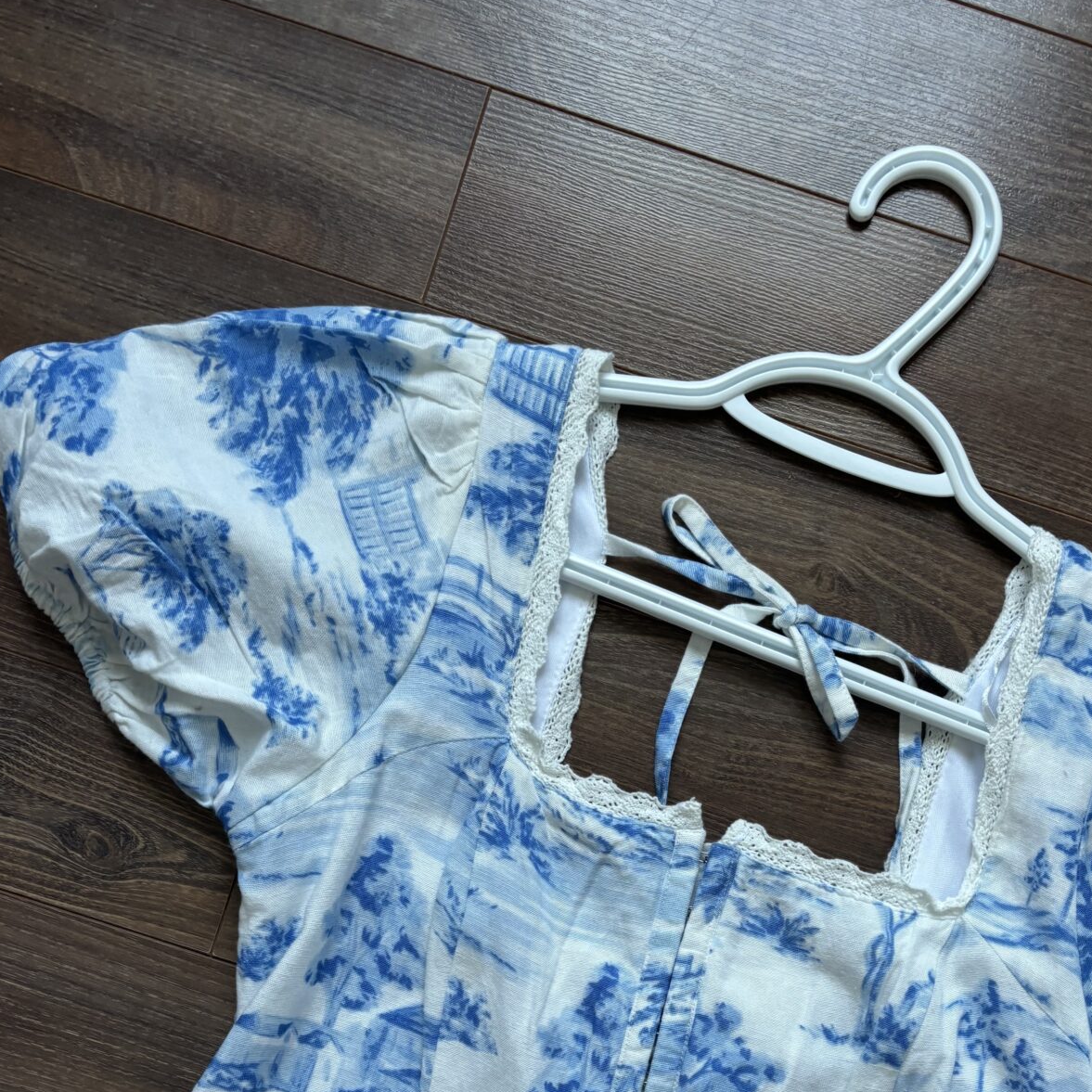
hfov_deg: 41.6
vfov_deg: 40.2
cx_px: 668
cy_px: 871
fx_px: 1428
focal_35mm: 40
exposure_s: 1/121
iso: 100
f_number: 1.6
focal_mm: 5.96
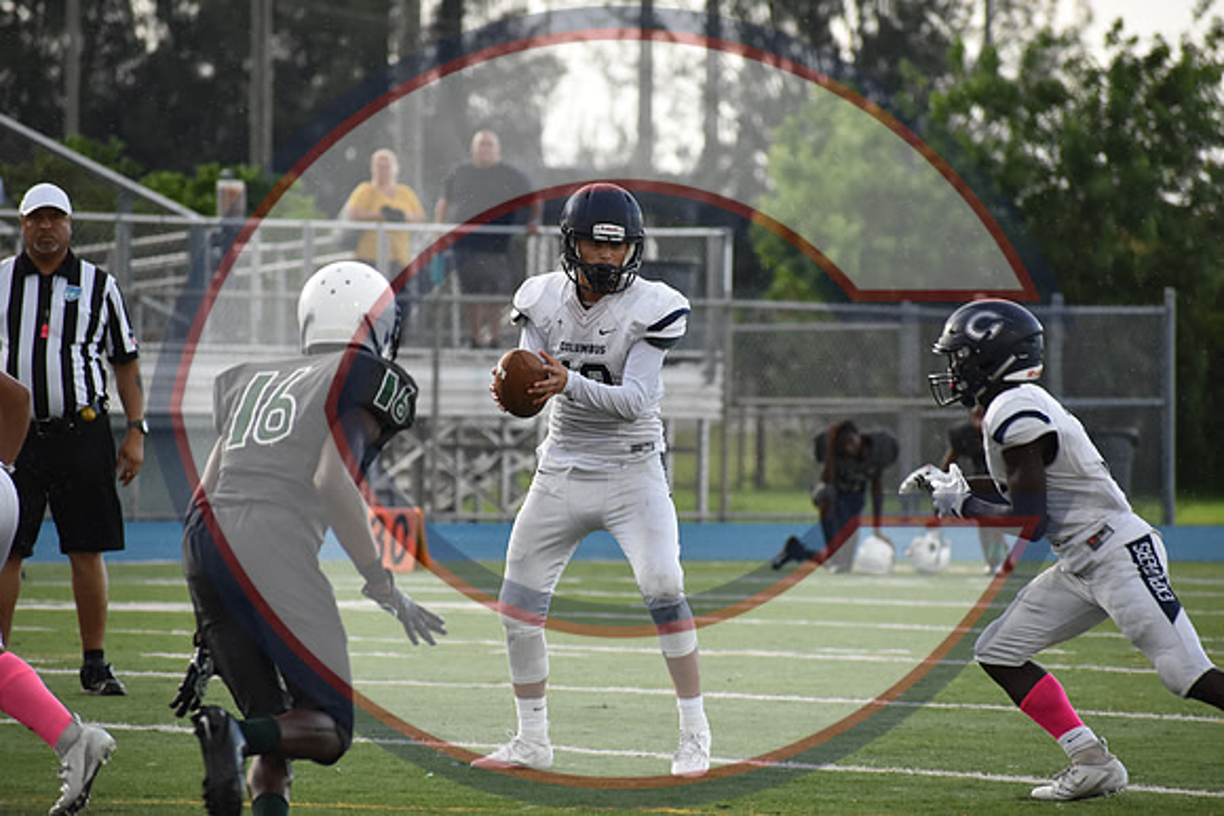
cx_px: 612
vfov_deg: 4.2
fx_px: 11222
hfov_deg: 6.2
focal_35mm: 330
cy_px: 408
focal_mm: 220
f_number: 5.6
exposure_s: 1/500
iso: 1000
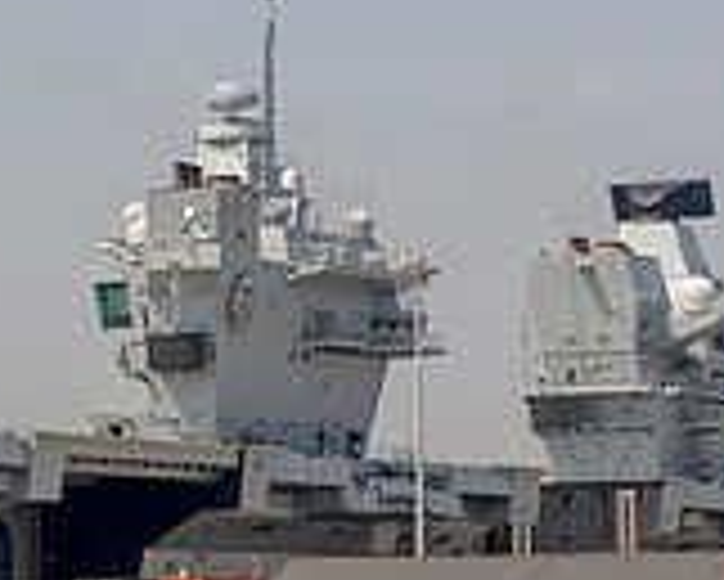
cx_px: -141
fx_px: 4931
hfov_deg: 8.3
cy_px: 507
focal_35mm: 230
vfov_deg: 6.7
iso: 64
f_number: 4.5
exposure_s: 1/800
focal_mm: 62
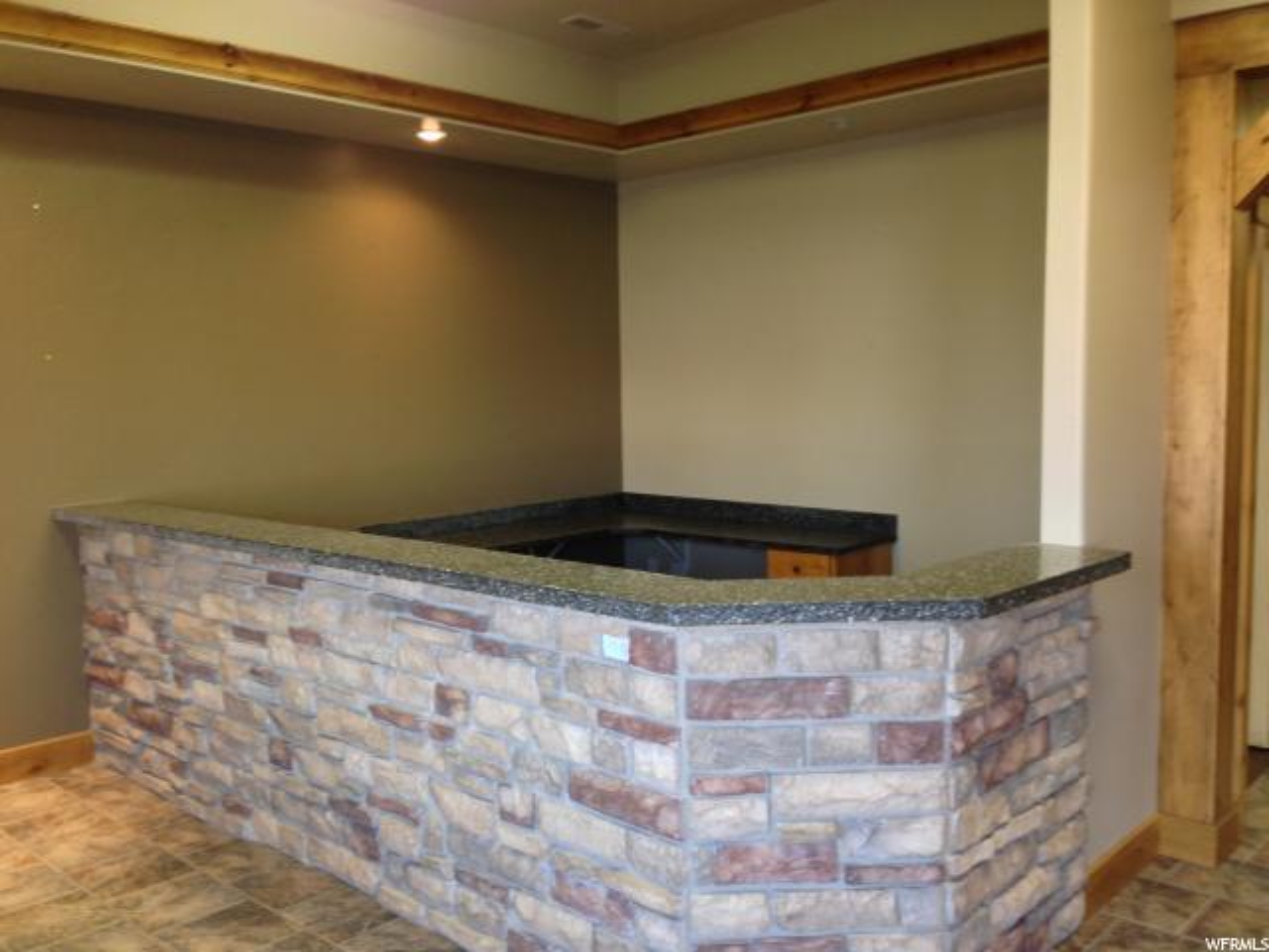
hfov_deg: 55.4
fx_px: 1210
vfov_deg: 42.9
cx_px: 634
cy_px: 476
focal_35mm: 33
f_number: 2.4
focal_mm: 4.12
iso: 64
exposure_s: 1/20
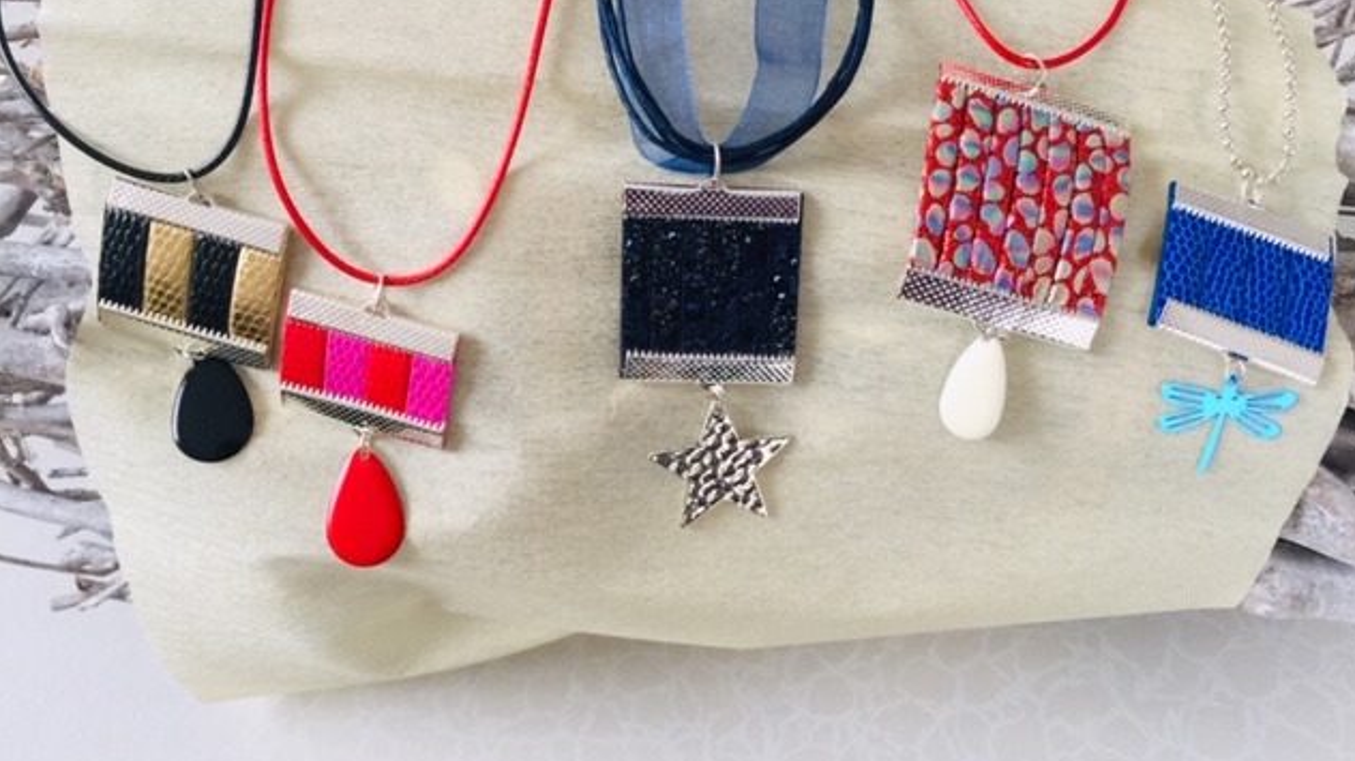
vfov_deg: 36.6
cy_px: 330
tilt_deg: -65.9
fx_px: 1149
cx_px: 682
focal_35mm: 32
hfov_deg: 61.0
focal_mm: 4.15
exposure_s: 1/17
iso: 100
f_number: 2.2
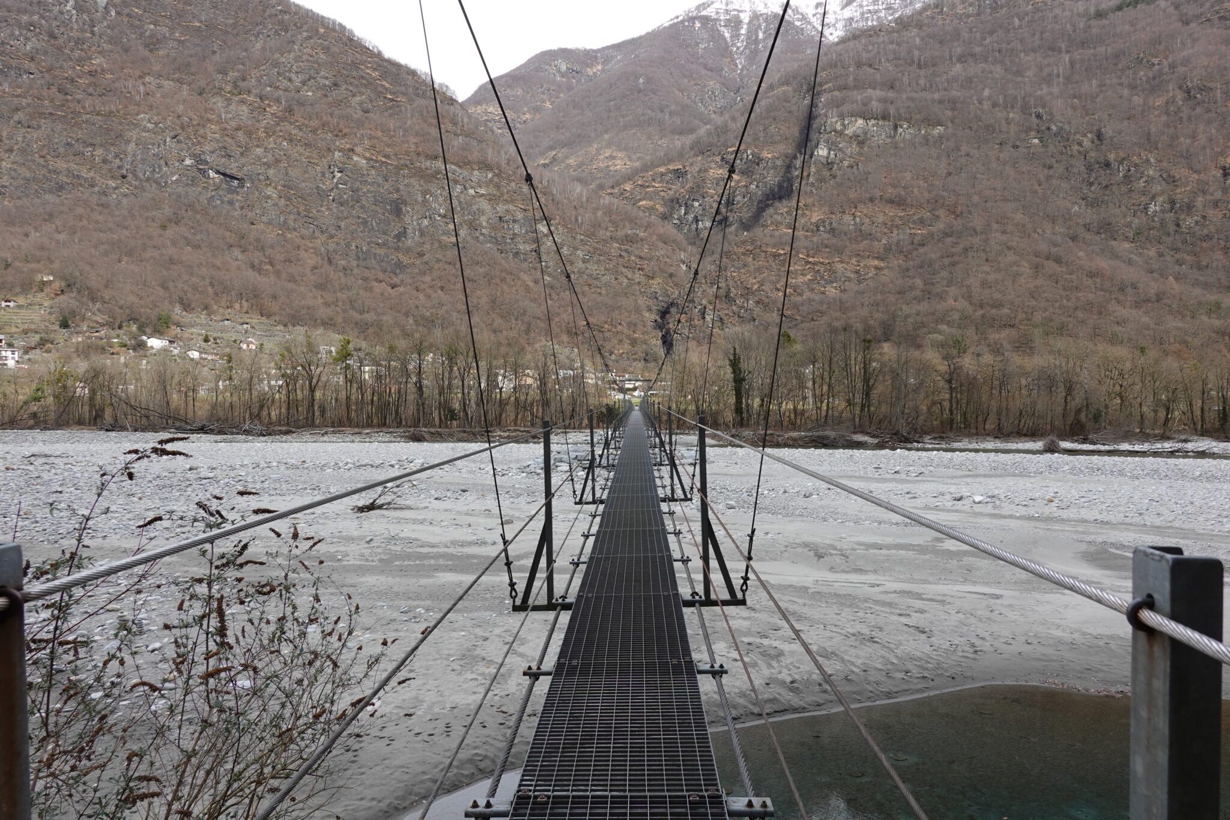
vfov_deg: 53.1
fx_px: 820
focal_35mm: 24
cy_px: 410
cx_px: 615
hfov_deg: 73.7
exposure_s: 1/160
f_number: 5.6
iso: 100
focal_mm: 9
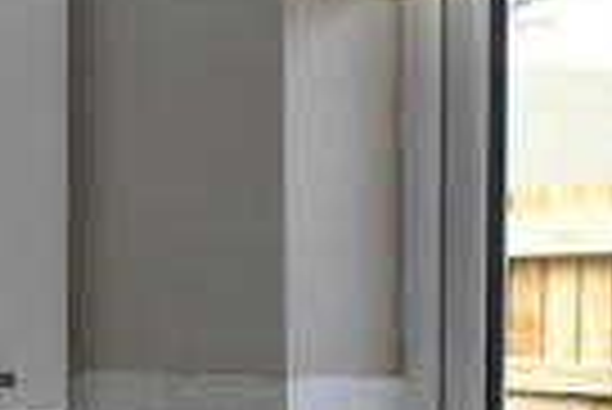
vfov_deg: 10.3
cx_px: 25
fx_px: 2212
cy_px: 592
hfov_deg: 15.5
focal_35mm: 130
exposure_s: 1/200
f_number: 5
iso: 320
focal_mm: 18
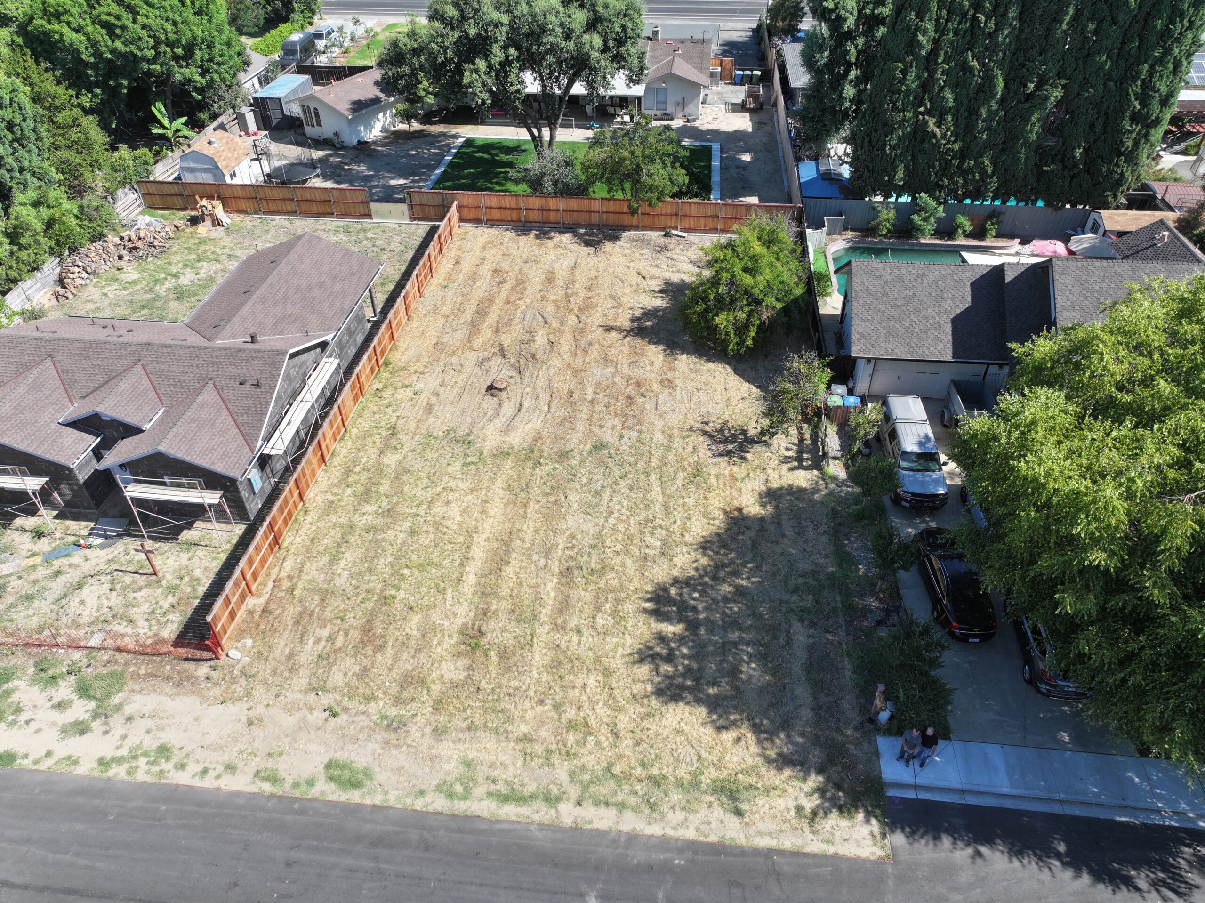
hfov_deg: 71.6
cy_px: 452
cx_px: 602
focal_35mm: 24
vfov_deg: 56.8
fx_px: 835
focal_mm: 12.29
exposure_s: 1/1000
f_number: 2.8
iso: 100
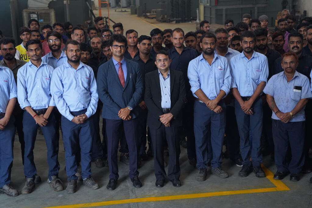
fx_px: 607
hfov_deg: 28.8
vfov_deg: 19.5
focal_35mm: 70
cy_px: 104
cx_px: 156
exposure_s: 1/100
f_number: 5
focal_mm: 70
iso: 3200
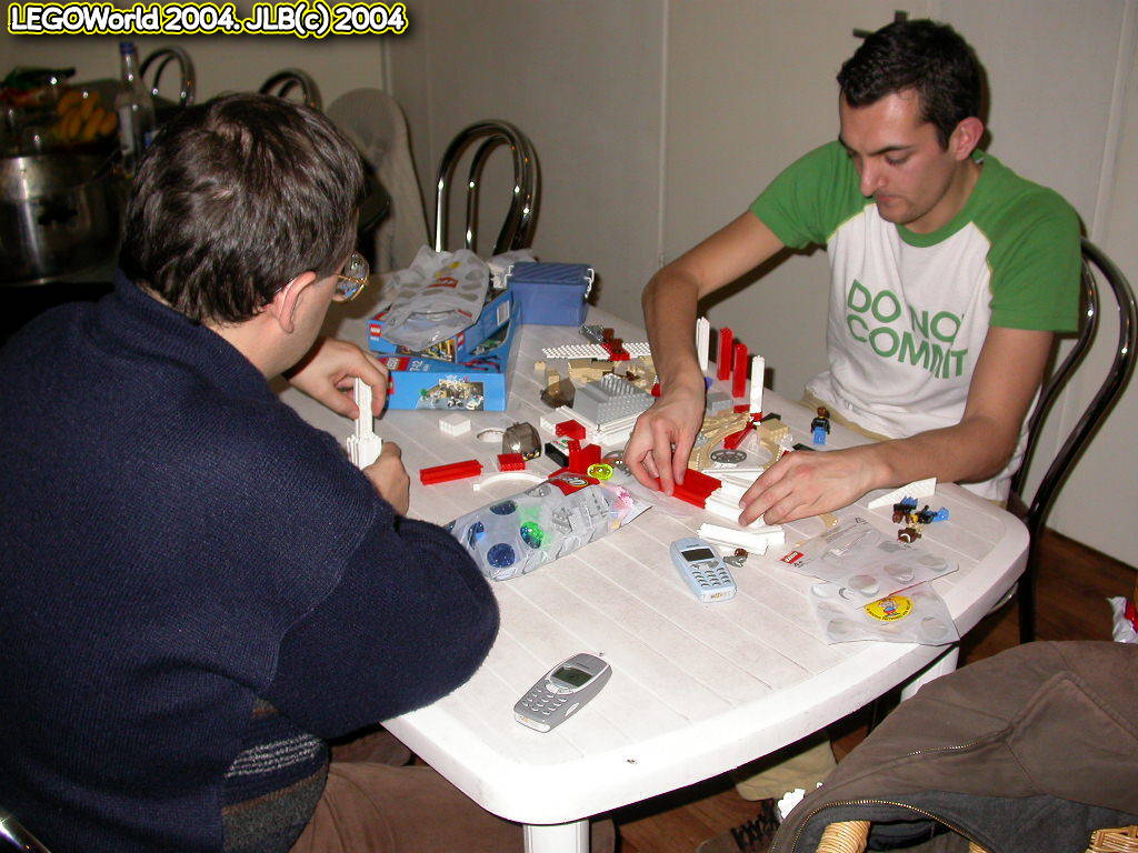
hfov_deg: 49.0
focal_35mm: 38
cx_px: 569
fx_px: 1249
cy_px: 426
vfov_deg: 37.7
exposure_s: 1/60
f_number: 2.6
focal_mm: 7.85
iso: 100
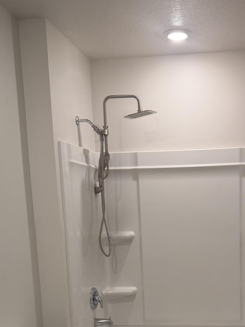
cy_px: 285
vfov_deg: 37.4
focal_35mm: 48
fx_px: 453
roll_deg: +1.7
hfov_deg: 29.7
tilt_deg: -8.8
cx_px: 187
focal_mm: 6.76
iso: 125
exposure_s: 1/120
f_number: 1.78
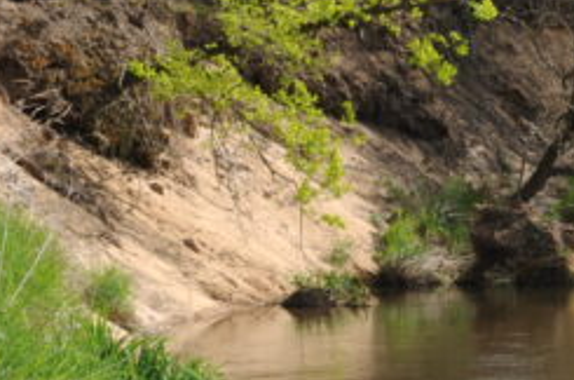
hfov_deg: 10.7
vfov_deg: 7.4
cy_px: -96
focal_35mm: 182
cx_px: 982
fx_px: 2896
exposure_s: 1/80
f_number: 11
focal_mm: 29
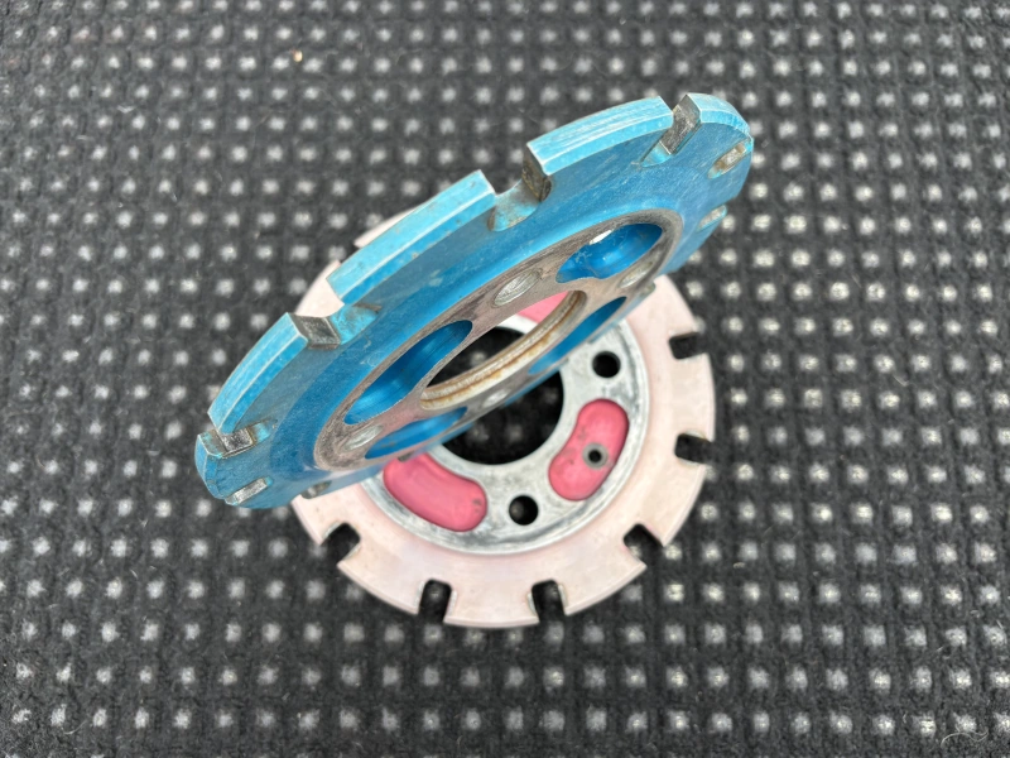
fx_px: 759
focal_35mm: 26
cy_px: 379
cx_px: 505
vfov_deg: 53.1
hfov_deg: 67.3
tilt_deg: -75.0
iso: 40
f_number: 1.6
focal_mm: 5.96
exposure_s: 1/122
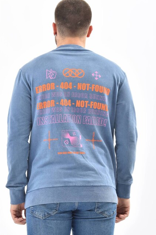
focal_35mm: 136
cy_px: 118
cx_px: 75
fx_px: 885
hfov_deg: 10.1
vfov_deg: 15.1
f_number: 7.1
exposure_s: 1/160
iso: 100
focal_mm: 116
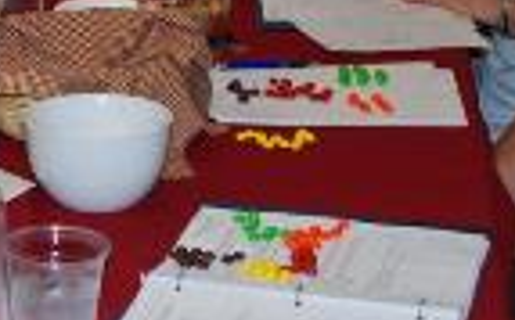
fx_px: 2159
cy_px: -25
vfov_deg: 8.4
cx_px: 36
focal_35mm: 154
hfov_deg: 13.5
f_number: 4.8
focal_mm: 32
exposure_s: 1/60
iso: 200
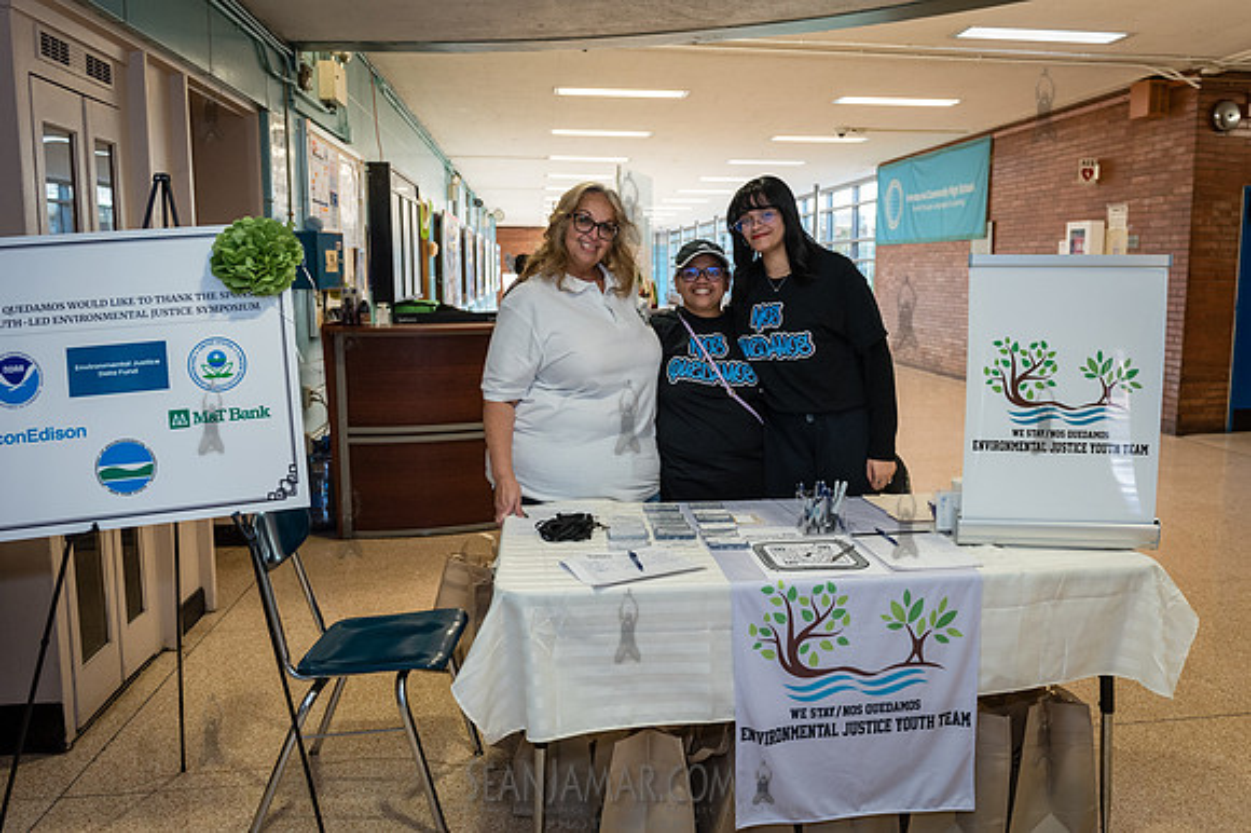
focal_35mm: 29
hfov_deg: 63.8
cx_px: 680
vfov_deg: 45.1
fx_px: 1002
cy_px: 392
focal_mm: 26
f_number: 3.5
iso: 1600
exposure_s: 1/125
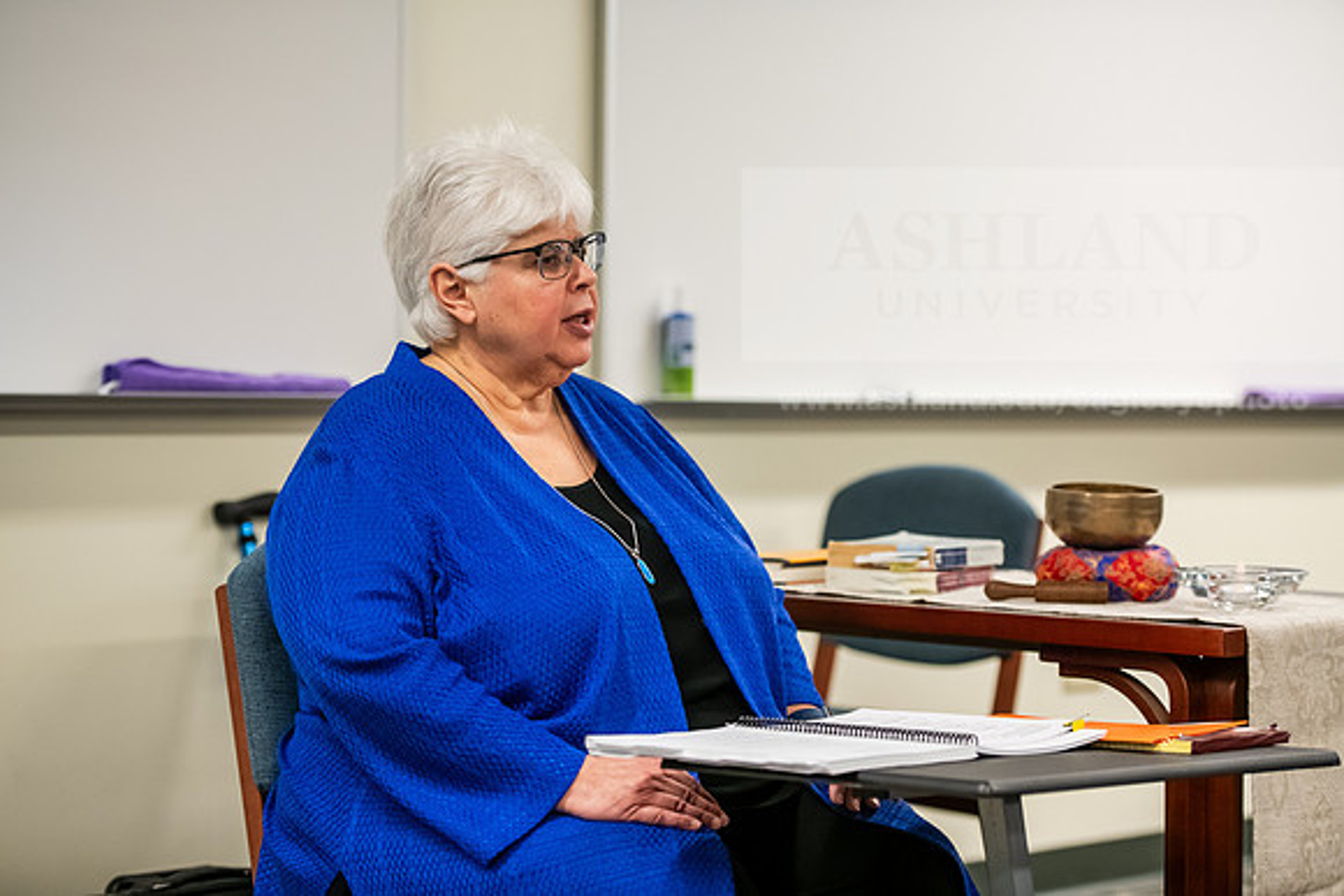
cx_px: 672
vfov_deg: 14.9
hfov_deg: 22.1
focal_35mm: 92
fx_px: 3435
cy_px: 448
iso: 2000
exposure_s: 1/200
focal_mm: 92
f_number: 2.8
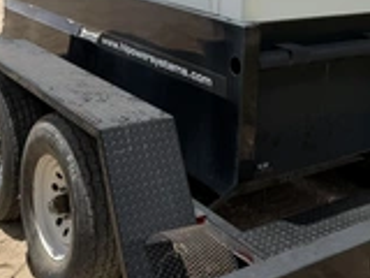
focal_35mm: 60
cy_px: -21
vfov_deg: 23.1
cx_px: 261
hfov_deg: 31.8
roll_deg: -1.3
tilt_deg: -4.8
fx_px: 641
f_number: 1.78
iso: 80
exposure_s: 1/6173
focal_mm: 6.76
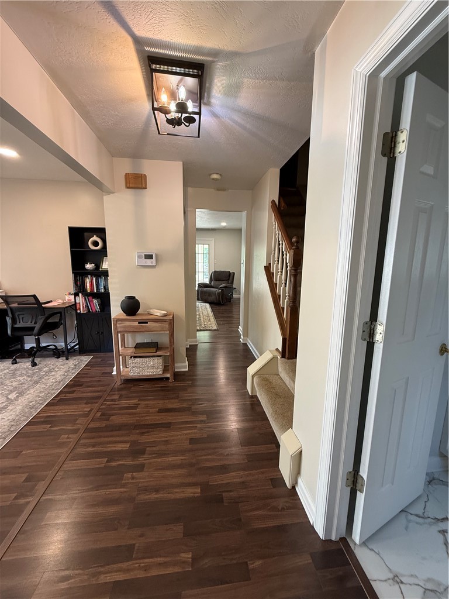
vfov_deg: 102.1
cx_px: 224
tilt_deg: -8.3
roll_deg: -0.7
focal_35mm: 14
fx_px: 242
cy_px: 300
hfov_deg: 85.7
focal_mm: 2.22
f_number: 2.2
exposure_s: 1/60
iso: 200
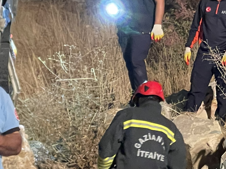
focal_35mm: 183
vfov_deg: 8.1
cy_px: 73
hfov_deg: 10.4
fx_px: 1195
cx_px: 361
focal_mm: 6
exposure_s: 1/40
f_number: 2
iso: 800
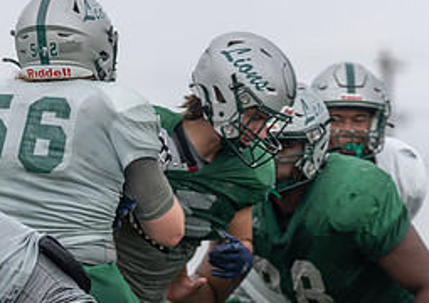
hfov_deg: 4.7
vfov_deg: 3.3
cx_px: 79
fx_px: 5230
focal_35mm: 431
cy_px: 311
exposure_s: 1/1250
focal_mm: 182
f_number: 3.5
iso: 200
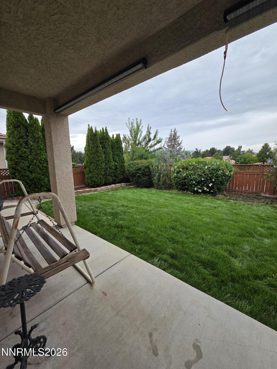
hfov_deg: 89.9
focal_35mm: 13
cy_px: 184
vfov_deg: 106.2
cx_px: 138
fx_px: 139
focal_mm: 2.2
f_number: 2.2
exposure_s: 1/788
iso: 50
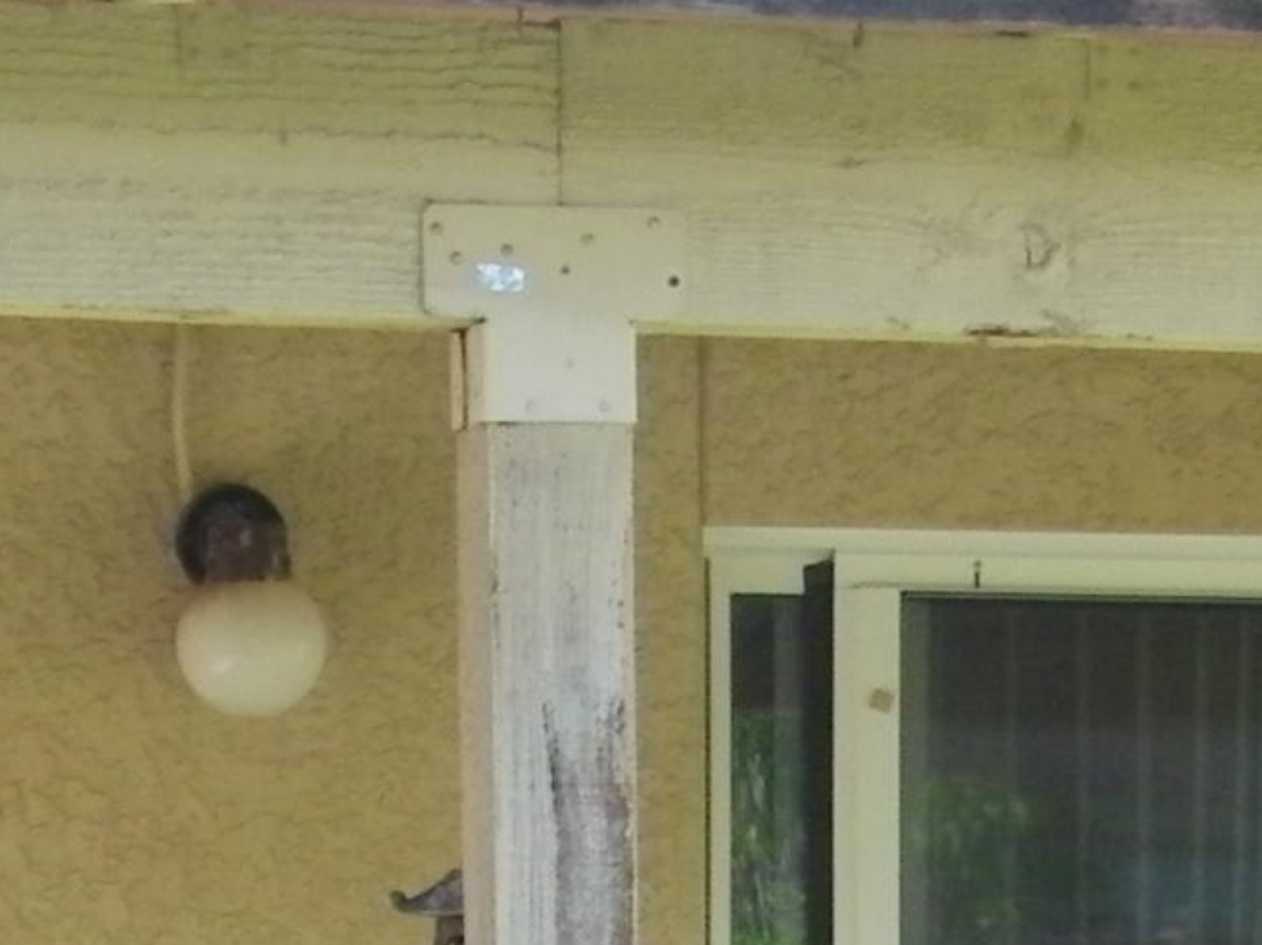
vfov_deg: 6.6
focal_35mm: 219
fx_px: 7981
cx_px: 907
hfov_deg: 9.0
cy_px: 1948
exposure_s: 1/125
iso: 125
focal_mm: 8.6
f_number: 7.8
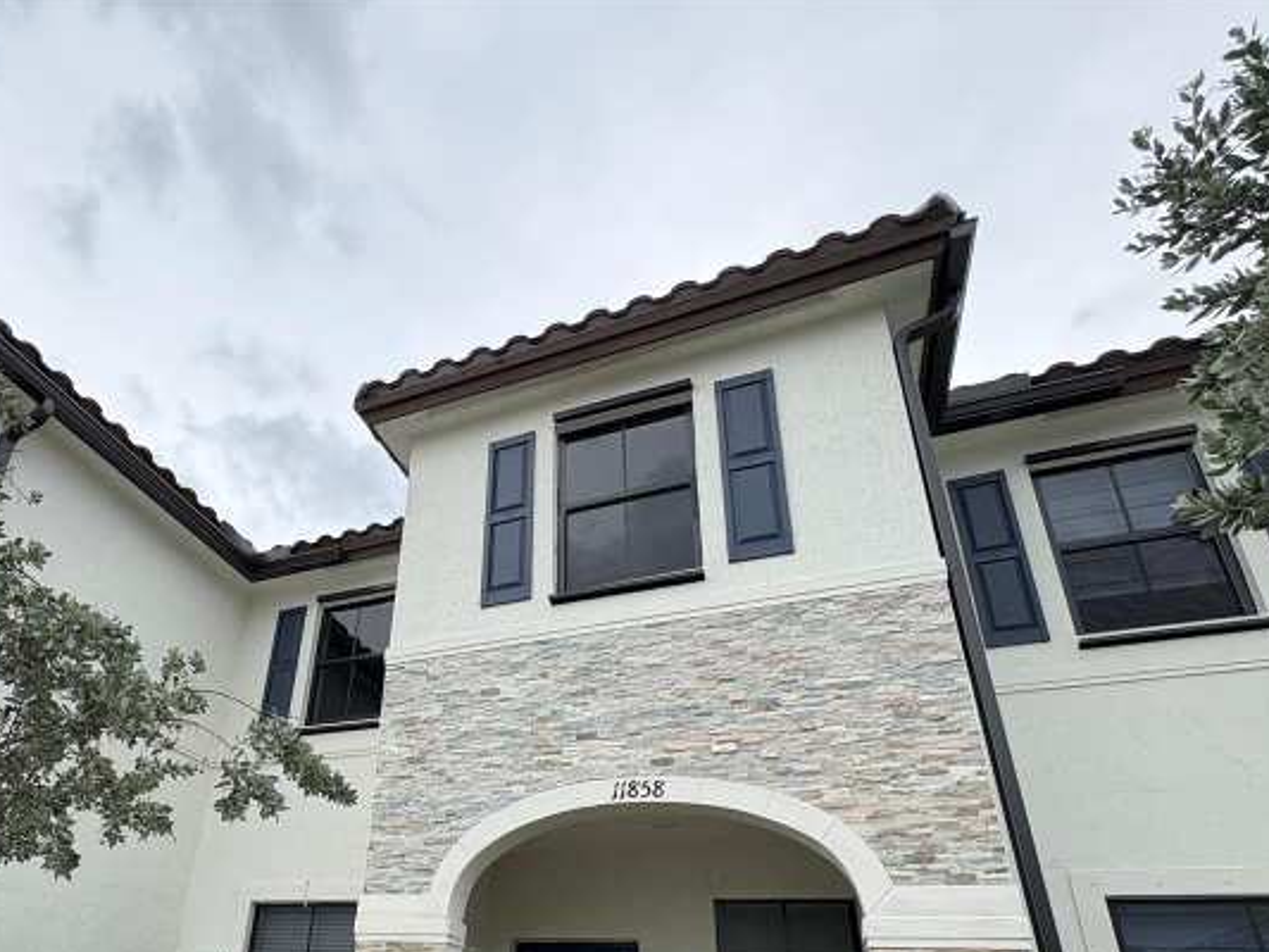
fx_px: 770
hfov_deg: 77.3
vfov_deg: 60.2
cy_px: 707
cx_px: 462
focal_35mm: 21
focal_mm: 2.22
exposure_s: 1/681
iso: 50
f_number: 2.2
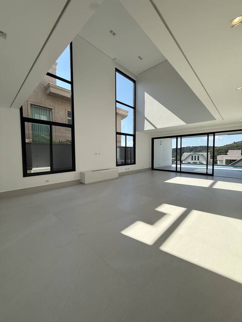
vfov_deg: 102.1
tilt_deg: -4.4
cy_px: 161
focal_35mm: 14
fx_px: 130
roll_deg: -1.8
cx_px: 121
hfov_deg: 85.7
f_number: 2.2
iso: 50
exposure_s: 1/970
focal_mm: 2.22
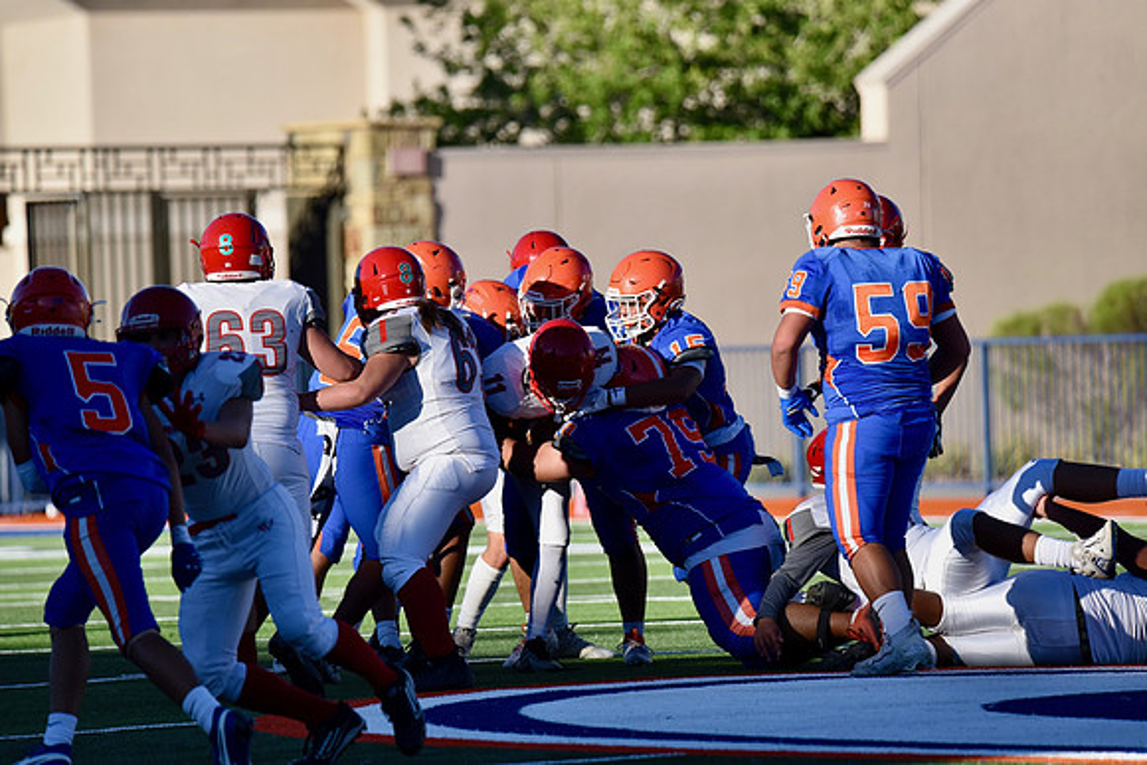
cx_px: 574
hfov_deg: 5.2
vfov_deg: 3.4
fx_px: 12747
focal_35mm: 400
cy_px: 382
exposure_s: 1/3200
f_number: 6
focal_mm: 400
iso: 720
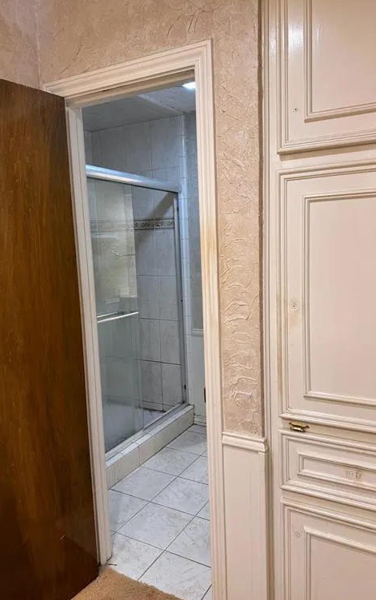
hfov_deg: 47.6
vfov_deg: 70.4
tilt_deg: -8.5
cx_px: 207
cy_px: 299
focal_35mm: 26
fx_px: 426
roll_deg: +1.6
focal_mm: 6.76
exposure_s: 1/60
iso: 125
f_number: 1.78
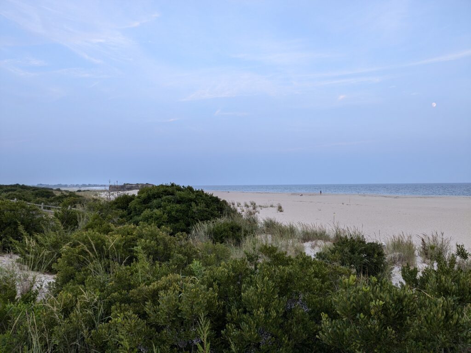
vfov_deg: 51.4
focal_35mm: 27
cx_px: 236
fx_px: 367
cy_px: 176
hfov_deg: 65.3
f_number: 1.73
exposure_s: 1/227
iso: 62
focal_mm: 4.38
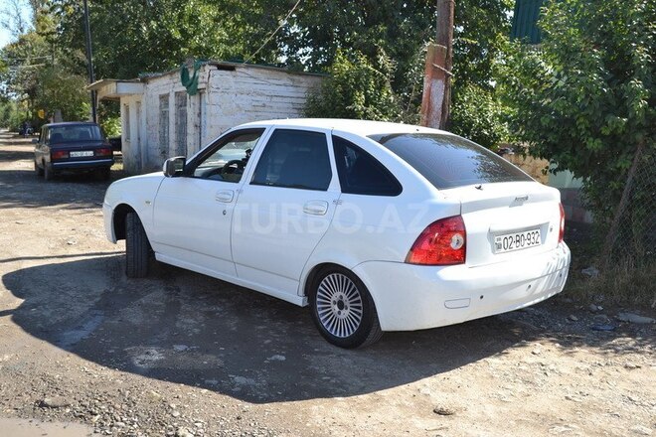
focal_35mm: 39
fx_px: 711
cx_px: 328
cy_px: 218
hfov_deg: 49.6
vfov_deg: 34.2
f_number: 9
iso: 200
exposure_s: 1/125
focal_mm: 26
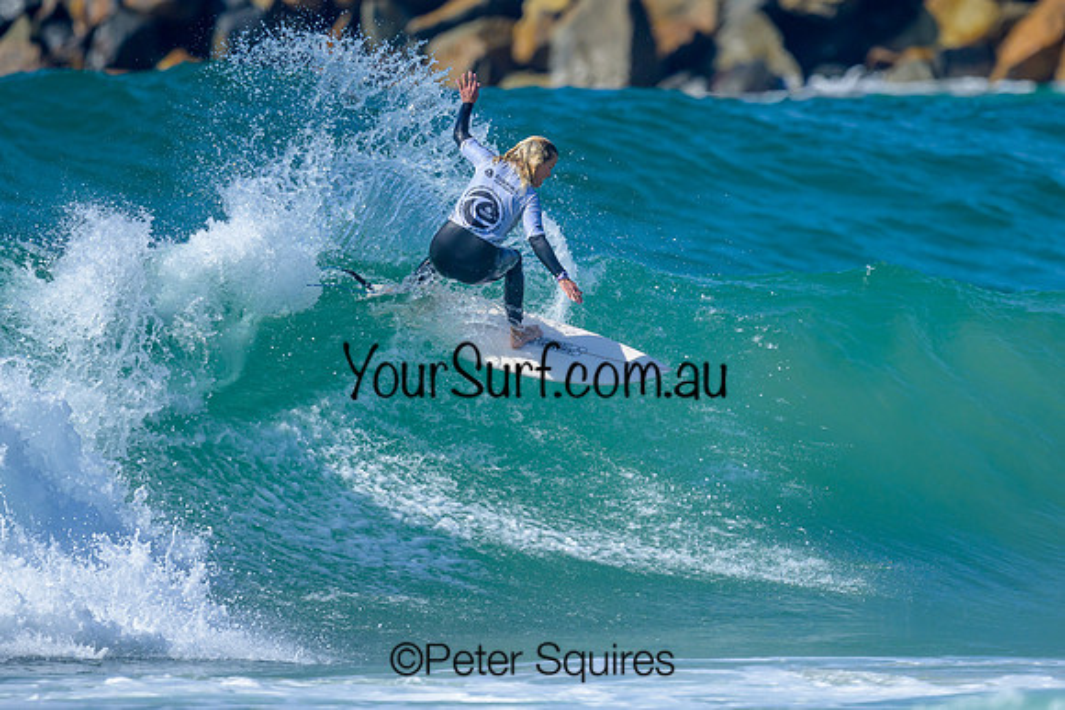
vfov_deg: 1.3
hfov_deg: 1.9
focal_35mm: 1098
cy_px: 404
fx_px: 32493
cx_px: 622
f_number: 6.3
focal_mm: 800
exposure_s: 1/2000
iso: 320
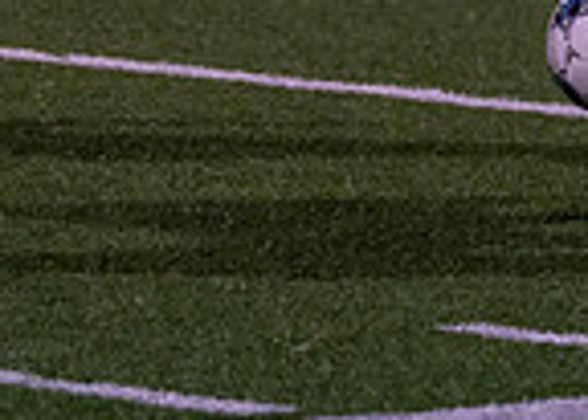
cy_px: -387
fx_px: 9206
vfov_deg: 2.6
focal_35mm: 551
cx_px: 1064
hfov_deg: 3.6
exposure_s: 1/1000
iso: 2500
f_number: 2.8
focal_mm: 90
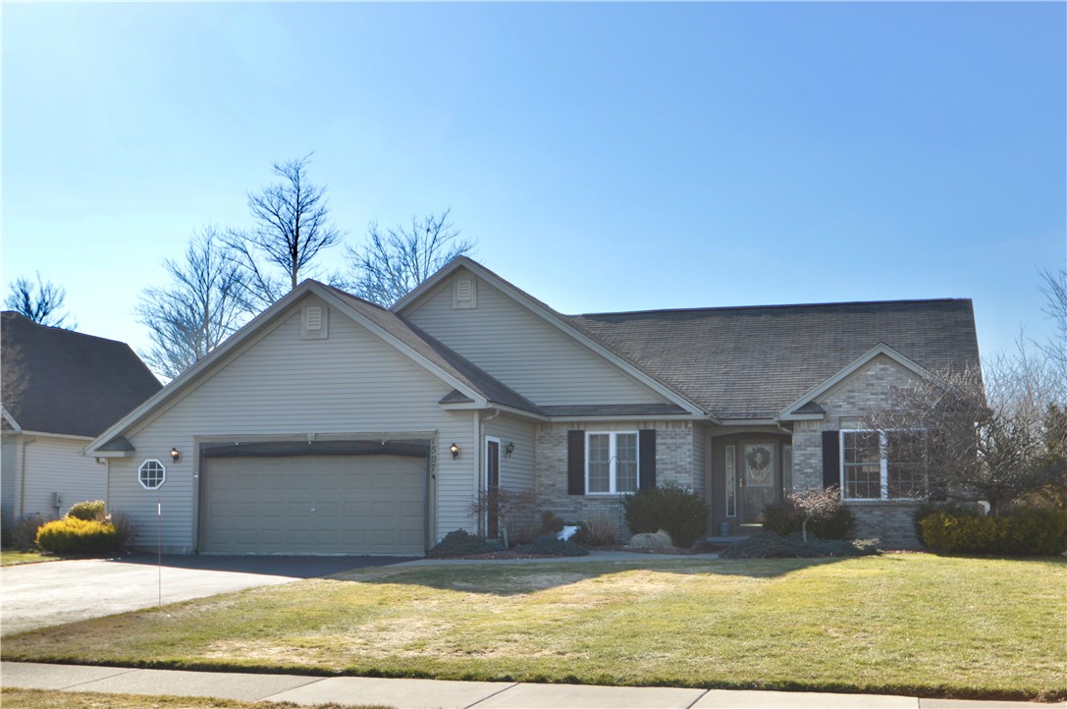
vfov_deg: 36.8
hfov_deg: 53.2
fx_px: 1066
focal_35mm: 36
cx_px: 534
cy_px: 354
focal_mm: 24
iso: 100
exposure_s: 1/200
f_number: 9
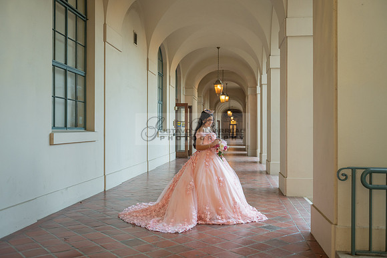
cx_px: 194
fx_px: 387
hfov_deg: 53.1
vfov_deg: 36.9
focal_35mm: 36
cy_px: 129
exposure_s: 1/125
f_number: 3.2
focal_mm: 36
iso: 640
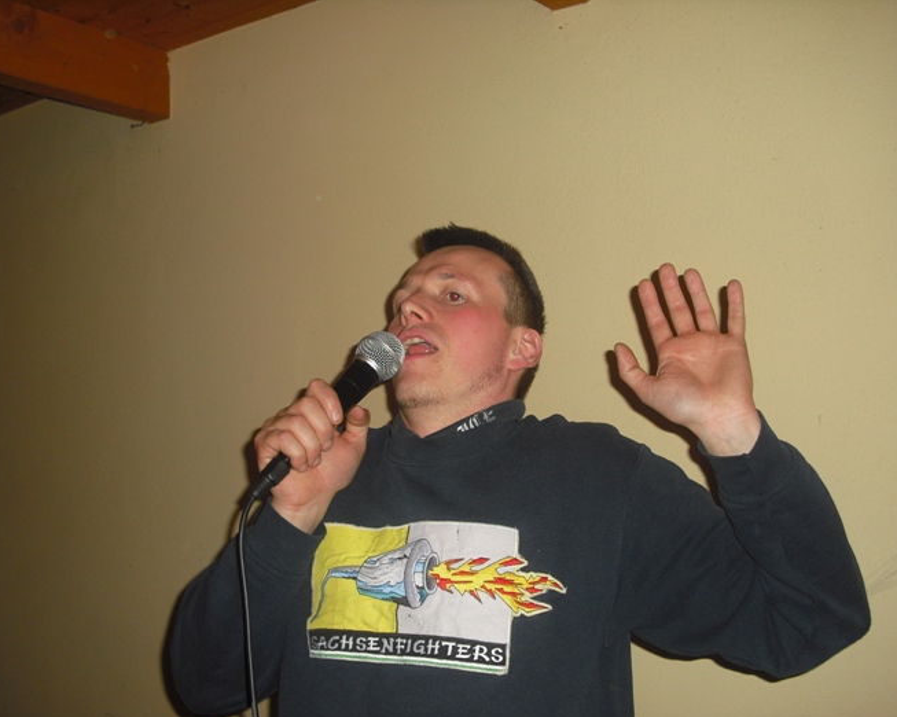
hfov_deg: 45.8
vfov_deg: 37.3
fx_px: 1062
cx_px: 426
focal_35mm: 40
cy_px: 361
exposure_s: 1/60
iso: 100
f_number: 2.8
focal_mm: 6.2
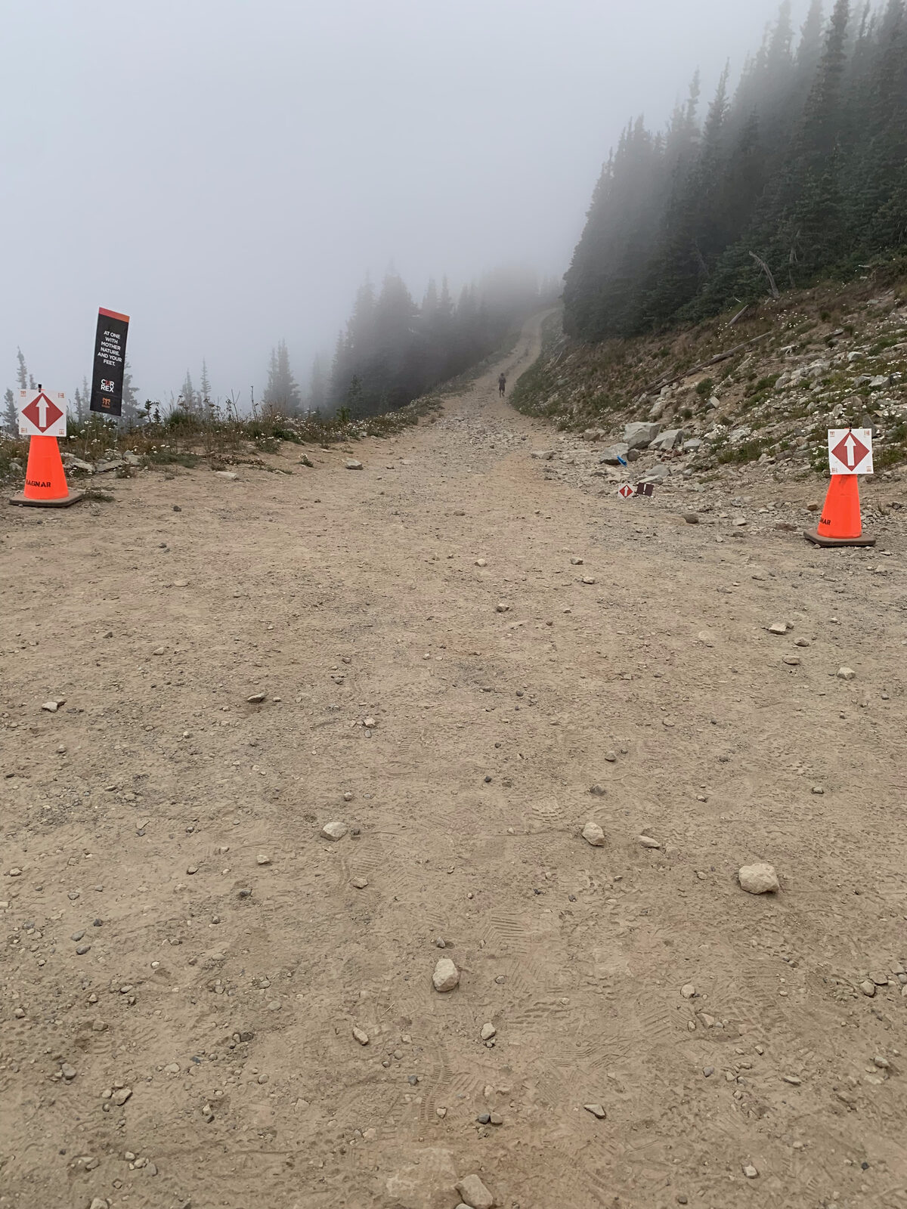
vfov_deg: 67.3
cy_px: 604
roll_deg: -2.3
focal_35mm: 26
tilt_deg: -24.2
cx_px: 454
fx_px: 908
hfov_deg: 53.1
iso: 100
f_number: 1.8
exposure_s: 1/60
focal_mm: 4.25
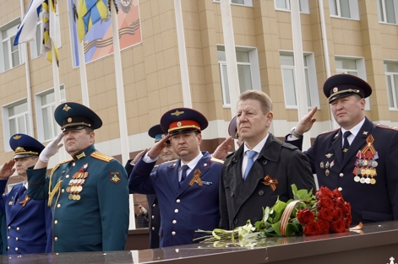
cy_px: 149
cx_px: 133
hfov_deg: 29.9
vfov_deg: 20.3
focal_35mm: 67
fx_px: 740
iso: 100
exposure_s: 1/400
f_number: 4.5
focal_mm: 28
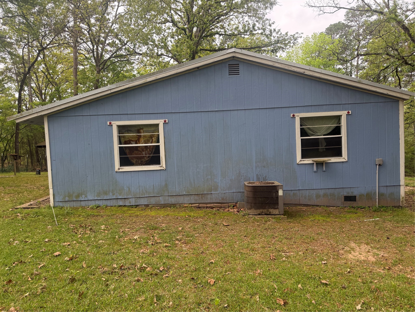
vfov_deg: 56.8
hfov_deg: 71.6
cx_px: 208
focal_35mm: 24
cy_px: 156
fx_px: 288
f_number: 1.78
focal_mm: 6.76
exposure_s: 1/654
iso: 100
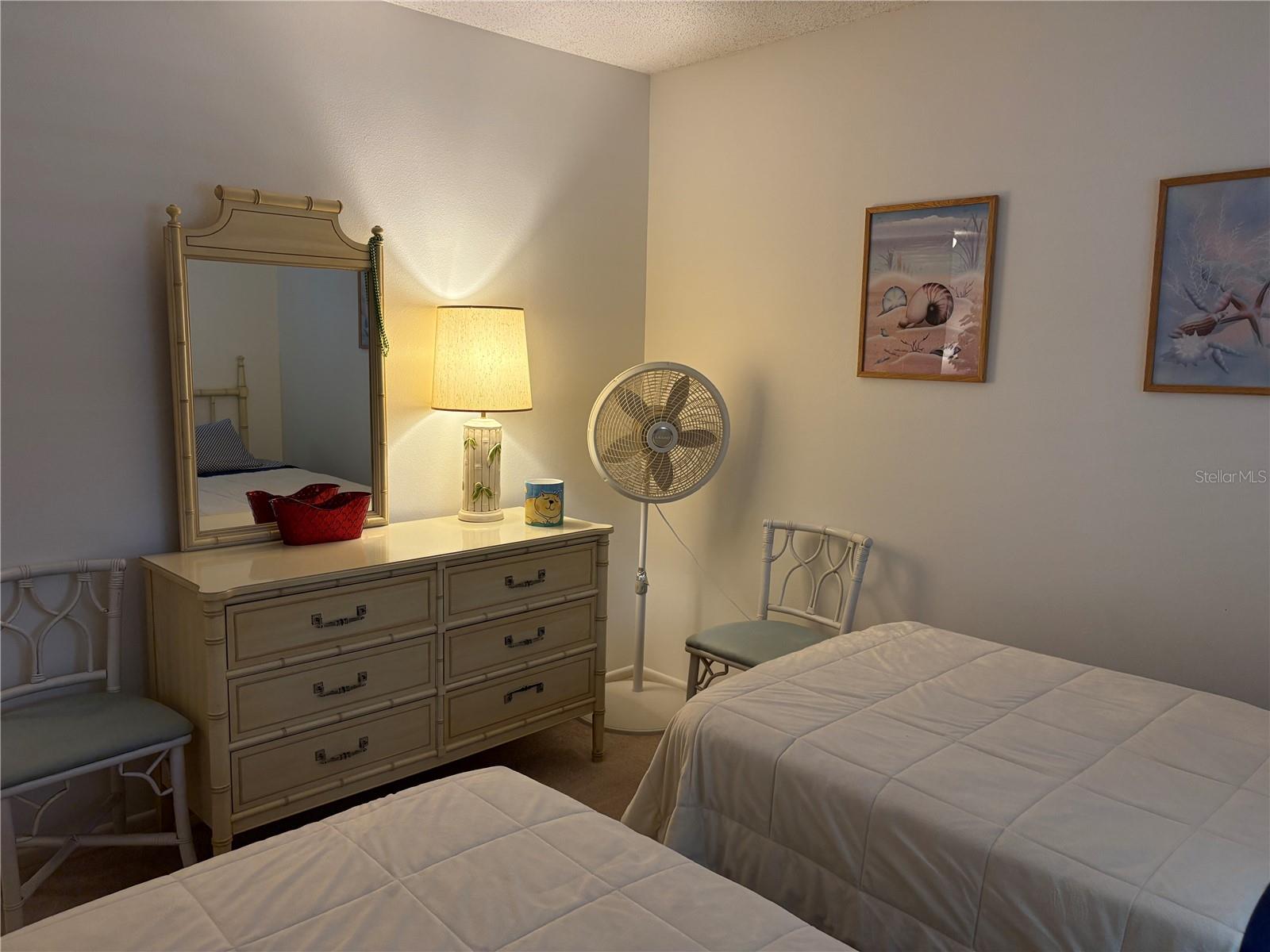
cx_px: 635
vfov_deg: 53.1
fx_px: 954
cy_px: 476
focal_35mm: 26
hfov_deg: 67.3
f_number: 1.6
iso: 160
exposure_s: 1/120
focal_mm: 5.96
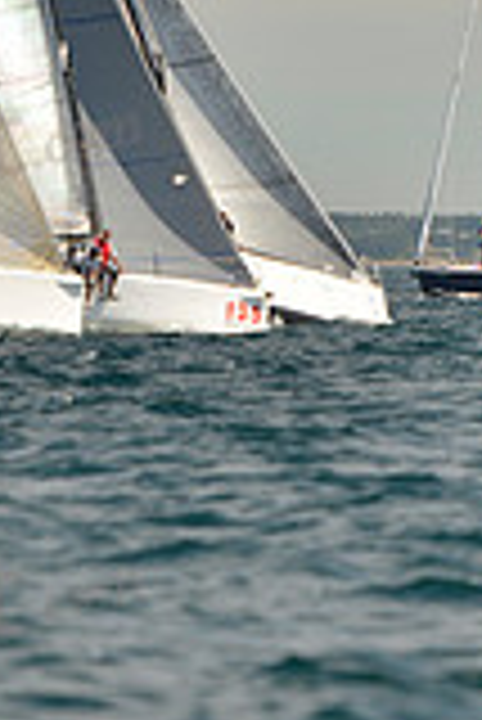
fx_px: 12003
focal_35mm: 599
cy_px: -106
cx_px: 378
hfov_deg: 2.3
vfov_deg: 3.4
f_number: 3.2
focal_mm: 165
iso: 200
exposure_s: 1/1000
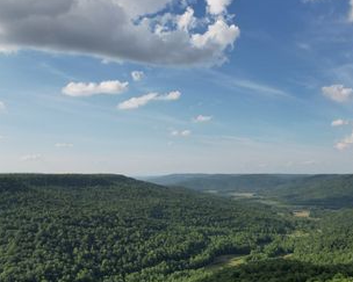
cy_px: 169
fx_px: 355
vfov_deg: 43.1
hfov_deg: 52.4
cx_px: 215
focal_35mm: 34
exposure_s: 1/640
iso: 100
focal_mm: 8.38
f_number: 2.8
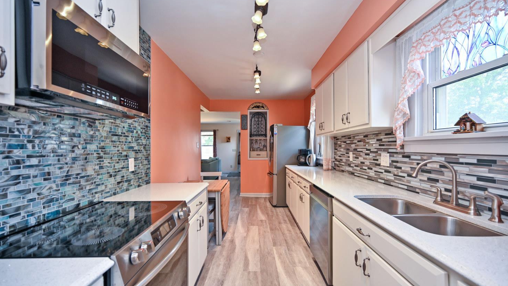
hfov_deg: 103.0
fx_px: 202
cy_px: 146
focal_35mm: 15
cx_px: 258
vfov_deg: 70.5
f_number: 4
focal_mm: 14
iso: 280
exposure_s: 1/60
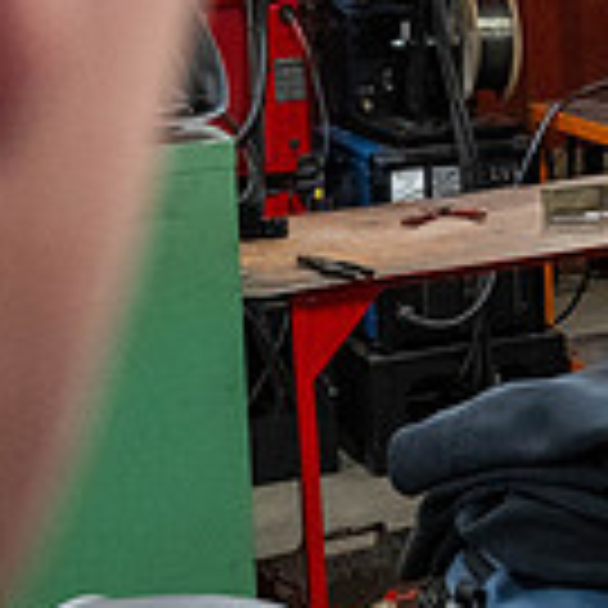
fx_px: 2563
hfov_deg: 12.2
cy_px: -157
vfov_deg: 13.1
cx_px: 1163
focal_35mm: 129
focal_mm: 31.5
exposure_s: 1/200
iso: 4000
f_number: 7.1
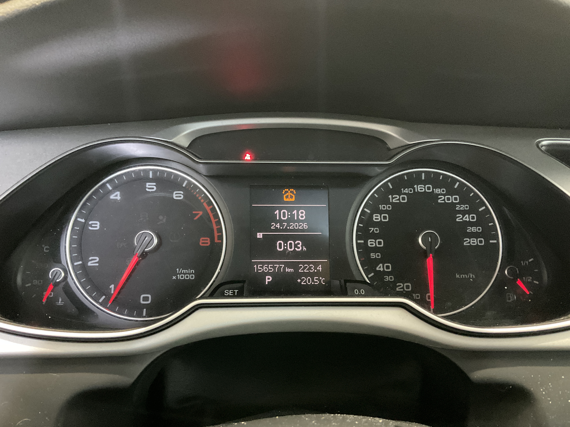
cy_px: 214
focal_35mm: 29
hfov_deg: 61.7
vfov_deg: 48.2
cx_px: 285
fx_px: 478
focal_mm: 3
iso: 500
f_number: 1.8
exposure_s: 1/30
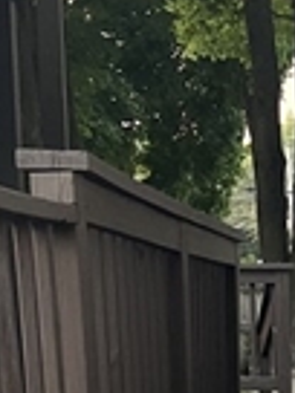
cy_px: 627
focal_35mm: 147
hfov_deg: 9.8
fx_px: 1670
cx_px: 425
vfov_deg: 12.6
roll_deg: +0.1
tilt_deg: -10.9
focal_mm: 5.7
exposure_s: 1/113
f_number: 1.5
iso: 125
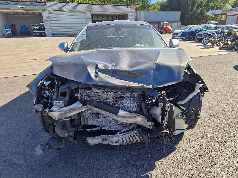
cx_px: 119
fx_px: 158
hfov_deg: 73.9
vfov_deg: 58.9
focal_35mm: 23
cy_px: 89
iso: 50
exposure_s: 1/588
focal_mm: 5.4
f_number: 1.8
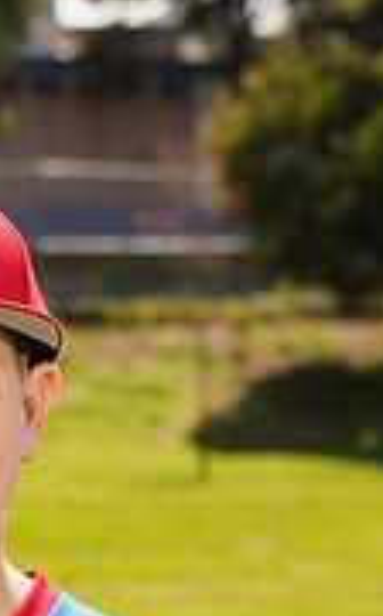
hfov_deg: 4.0
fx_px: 5512
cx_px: -221
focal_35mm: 329
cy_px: 818
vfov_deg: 6.3
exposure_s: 1/160
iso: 100
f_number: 9
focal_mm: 100
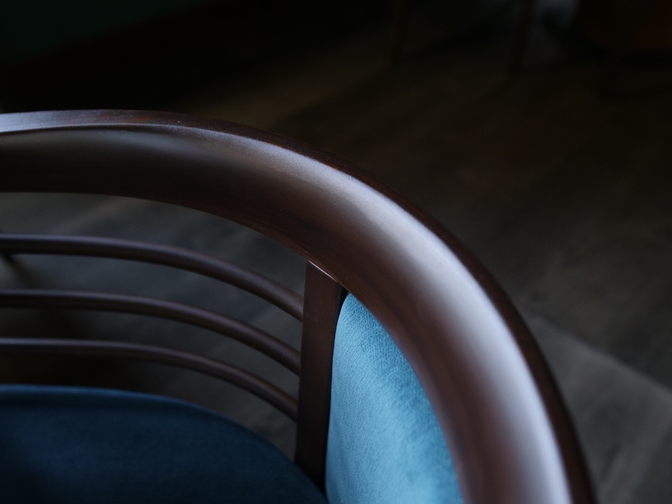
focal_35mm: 32
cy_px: 252
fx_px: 621
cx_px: 336
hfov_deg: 56.8
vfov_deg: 44.2
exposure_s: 1/100
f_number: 1.8
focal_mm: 16
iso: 640
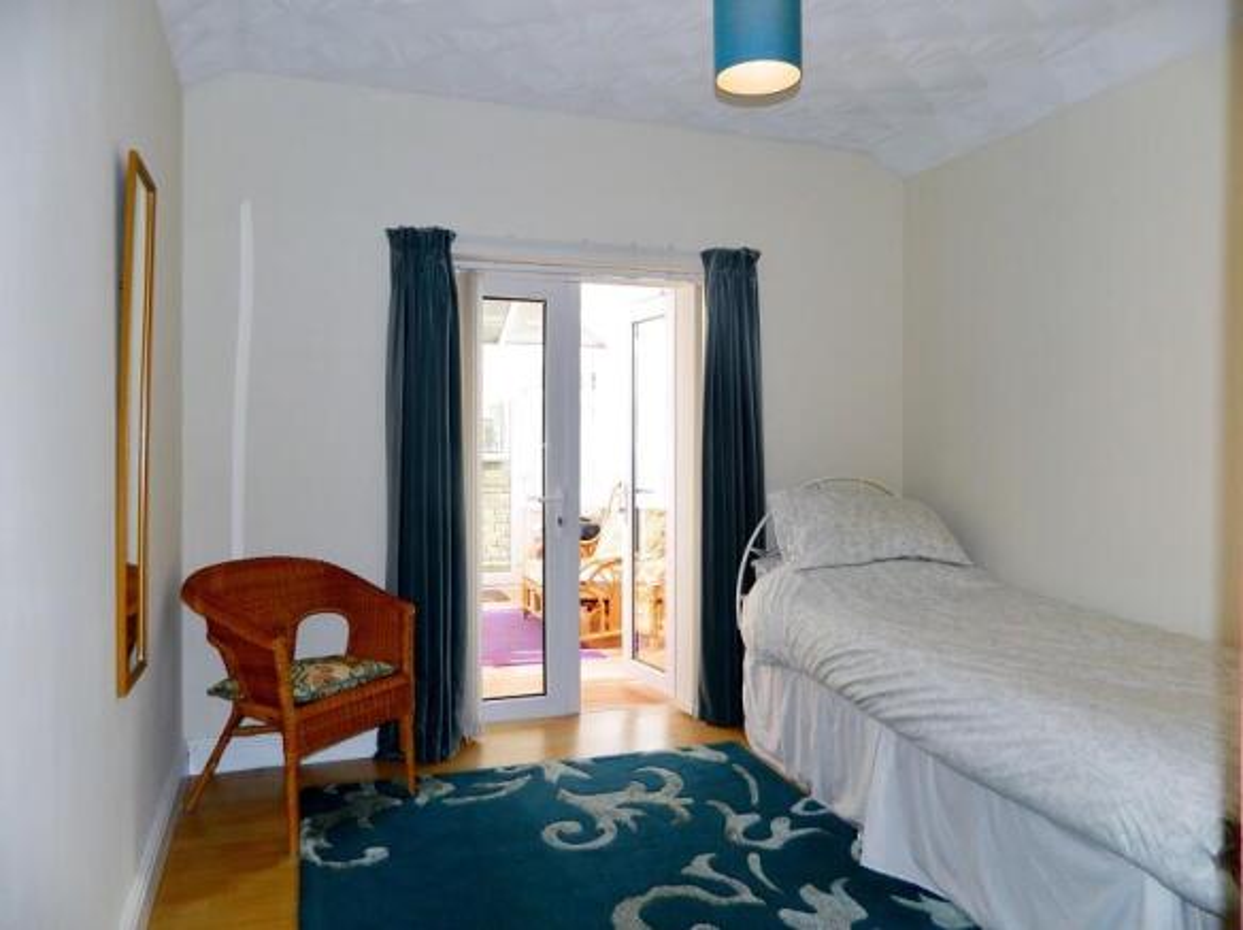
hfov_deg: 69.4
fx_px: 897
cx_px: 622
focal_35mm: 25
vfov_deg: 54.8
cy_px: 465
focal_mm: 4.5
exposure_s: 1/100
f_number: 3.1
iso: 80
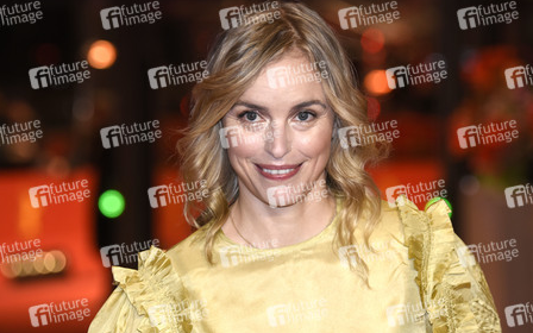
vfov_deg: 7.8
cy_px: 164
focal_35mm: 169
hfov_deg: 12.4
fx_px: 2455
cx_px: 266
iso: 800
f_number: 3.5
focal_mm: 110
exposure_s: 1/320
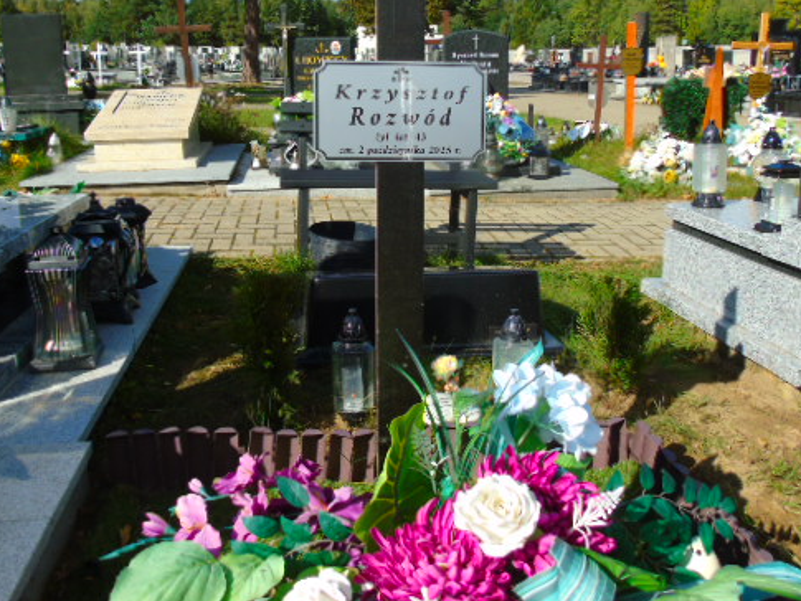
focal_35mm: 33
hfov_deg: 55.3
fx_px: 764
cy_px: 223
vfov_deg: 42.6
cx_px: 386
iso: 80
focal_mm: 4.4
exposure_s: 1/800
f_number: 3.4
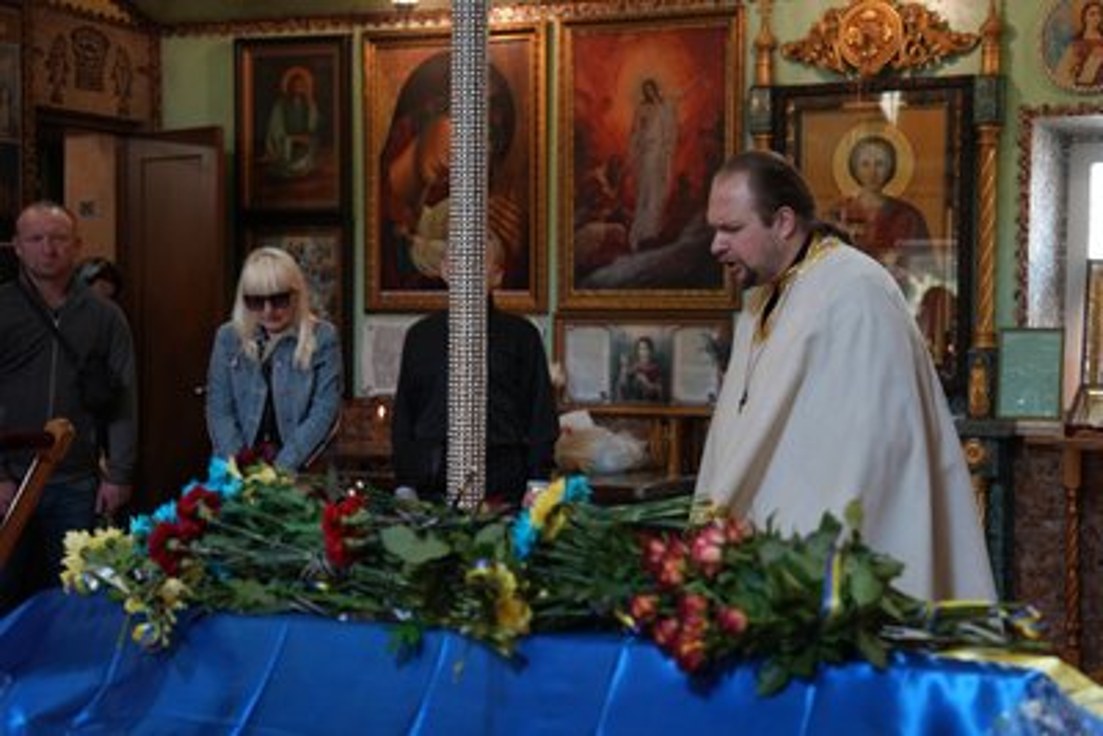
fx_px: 2084
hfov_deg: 29.6
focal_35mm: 68
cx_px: 552
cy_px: 368
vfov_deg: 20.0
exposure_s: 1/60
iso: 800
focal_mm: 68
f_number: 2.8
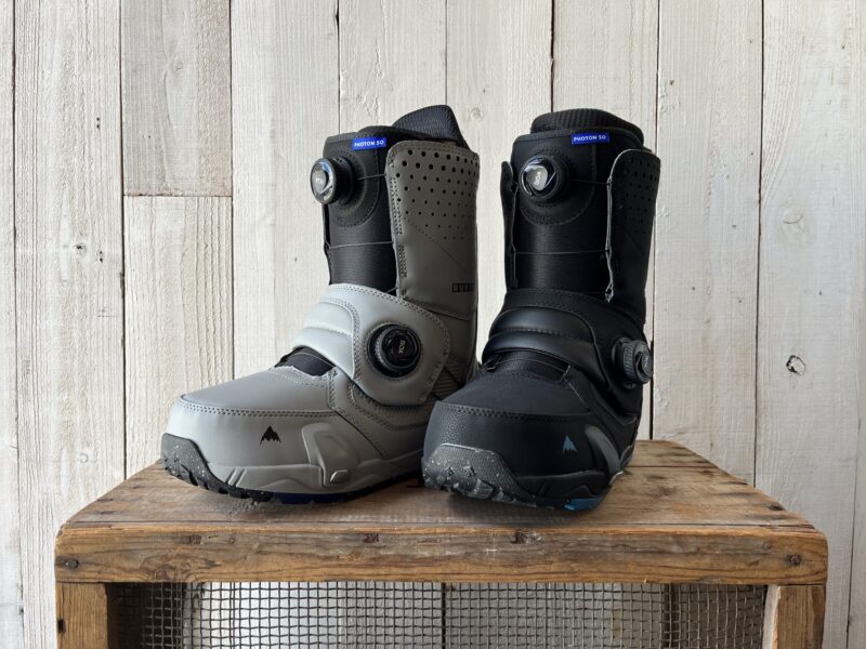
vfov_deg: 53.1
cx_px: 433
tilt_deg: -2.0
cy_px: 324
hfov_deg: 67.3
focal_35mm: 26
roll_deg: +0.2
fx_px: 650
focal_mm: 5.1
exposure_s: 1/122
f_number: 1.6
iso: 32
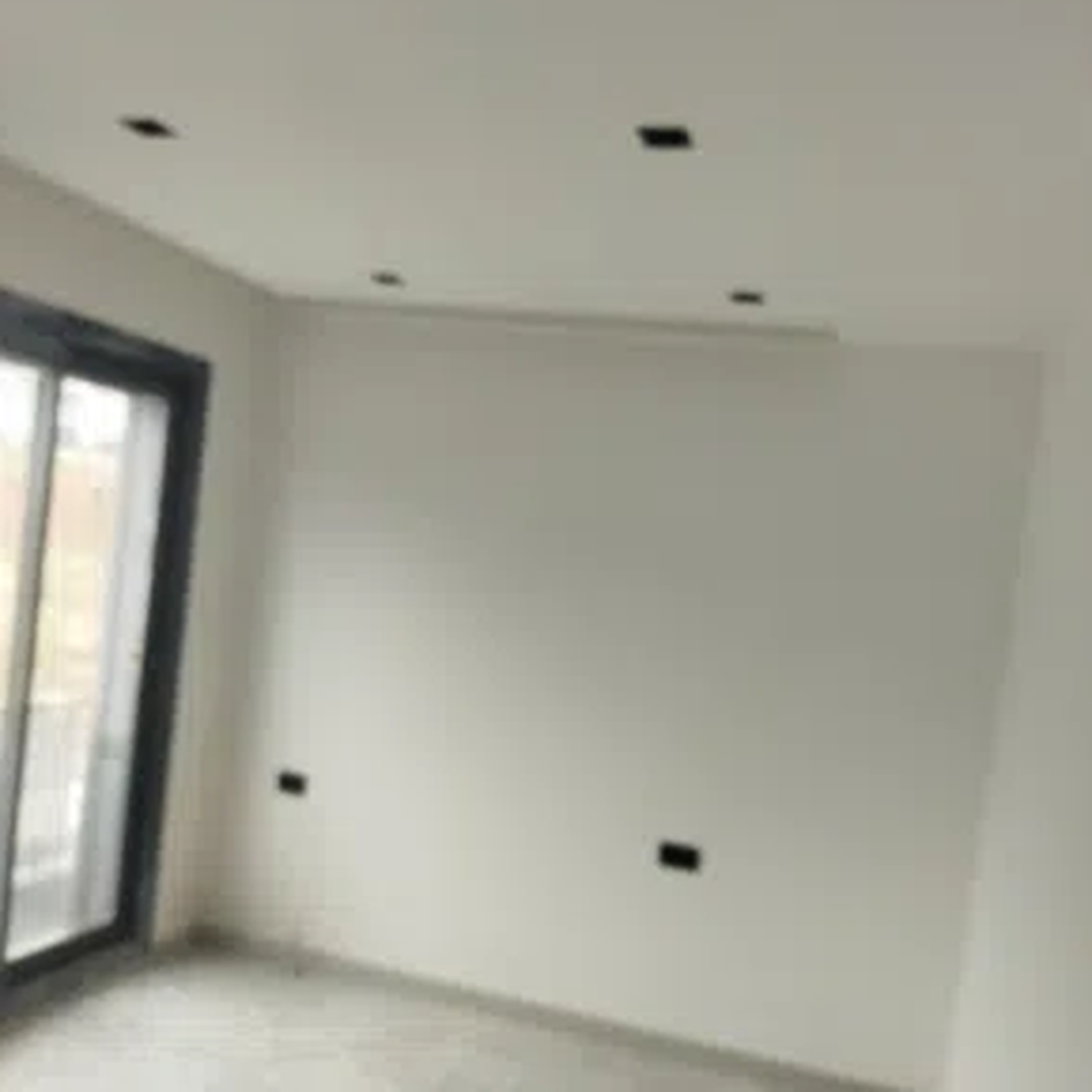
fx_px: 1178
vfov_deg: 49.6
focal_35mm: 33
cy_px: 608
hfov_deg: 49.7
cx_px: 559
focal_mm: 4.71
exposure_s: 1/334
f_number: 1.79
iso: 99
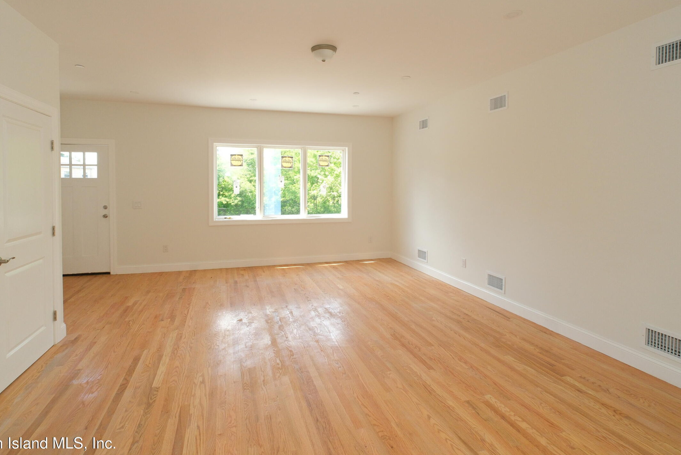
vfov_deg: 67.1
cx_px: 317
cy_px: 195
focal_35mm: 18
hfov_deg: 89.9
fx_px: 341
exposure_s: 1/125
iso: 1000
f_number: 7.1
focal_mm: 10
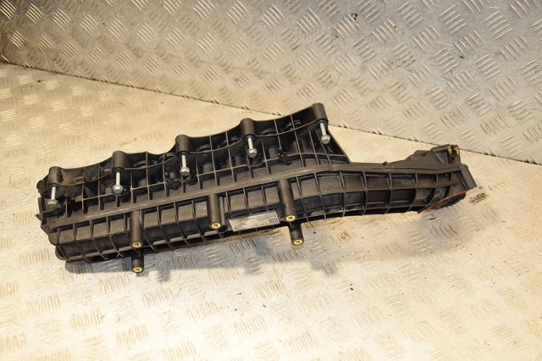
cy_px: 180
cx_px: 271
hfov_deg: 49.6
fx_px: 587
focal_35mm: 39
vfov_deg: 34.2
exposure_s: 1/200
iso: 800
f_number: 5
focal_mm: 26
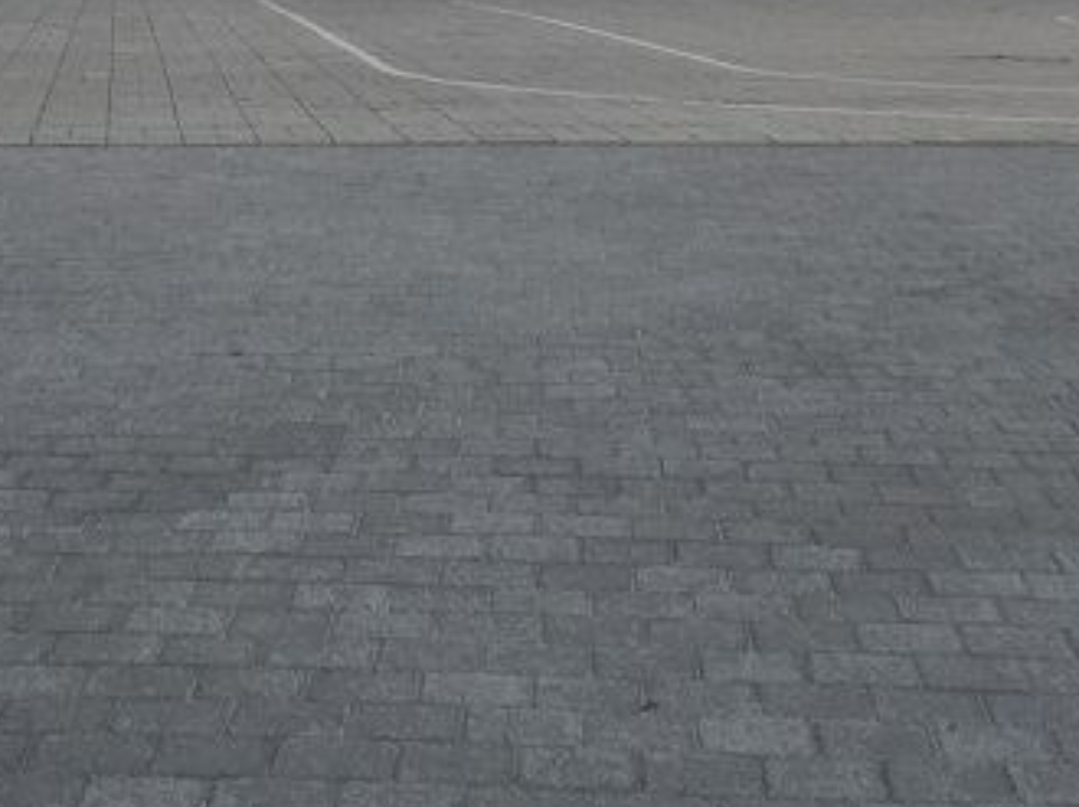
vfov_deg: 15.6
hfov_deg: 21.8
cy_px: -245
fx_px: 2803
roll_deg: -1.2
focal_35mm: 90
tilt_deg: +3.7
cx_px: 474
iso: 25
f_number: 2.2
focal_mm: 4.15
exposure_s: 1/422
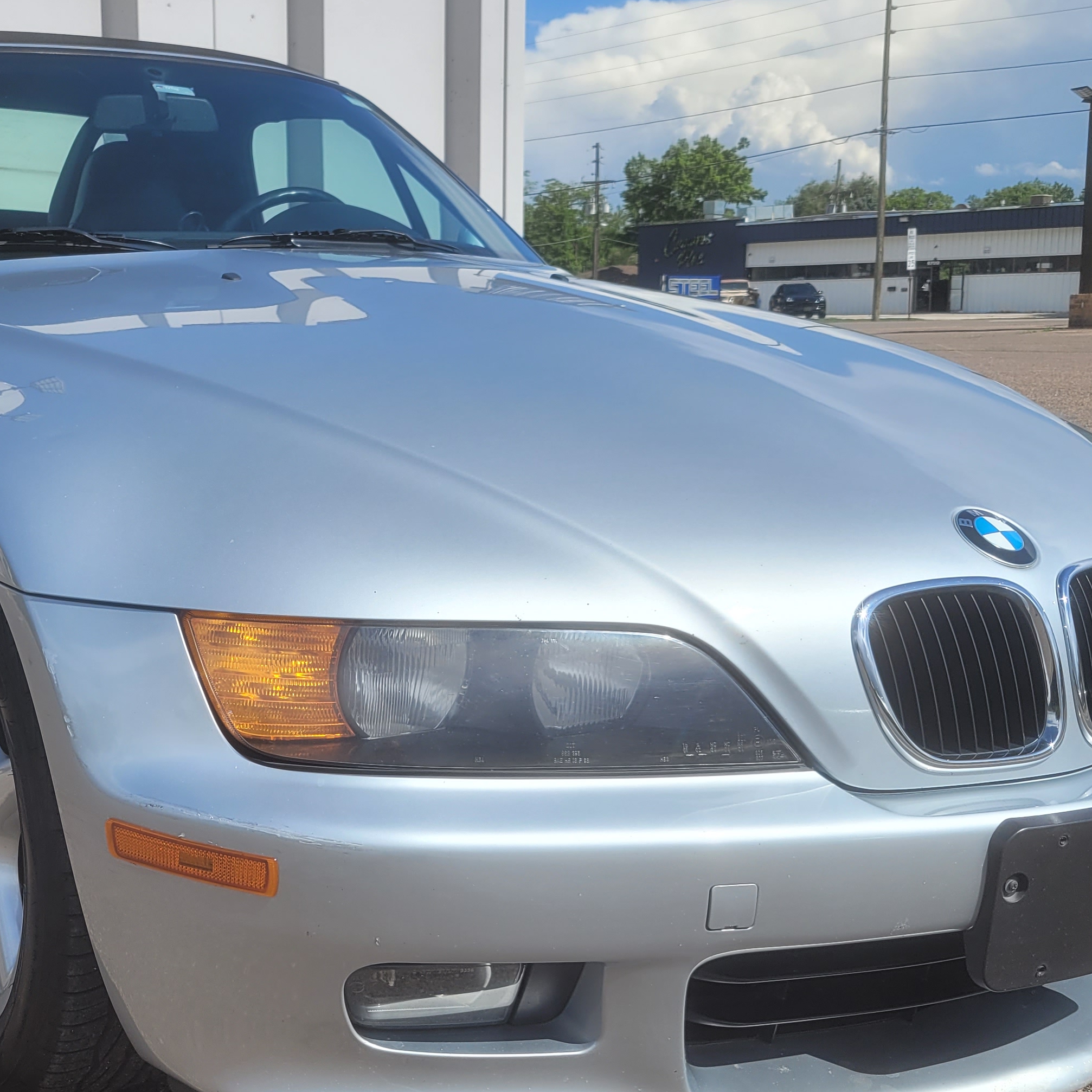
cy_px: 593
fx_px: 1642
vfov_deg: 36.8
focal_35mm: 46
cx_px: 291
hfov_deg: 36.1
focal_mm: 5.4
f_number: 1.8
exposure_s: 1/2708
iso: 40
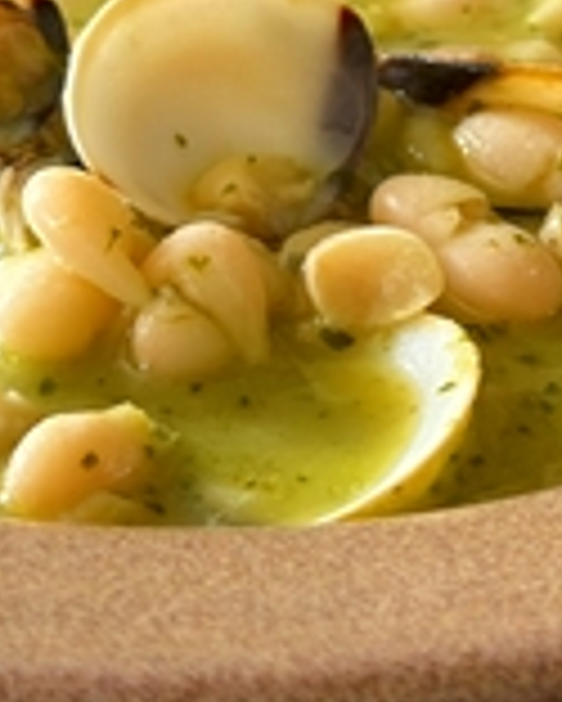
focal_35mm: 153
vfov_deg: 12.4
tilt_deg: -24.6
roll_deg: -0.4
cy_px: -7
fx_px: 3178
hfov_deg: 10.0
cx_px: 679
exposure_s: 1/60
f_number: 1.78
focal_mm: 6.76
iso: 100
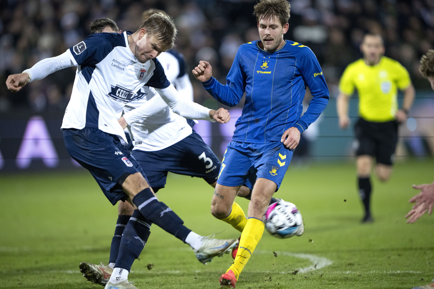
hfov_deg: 5.2
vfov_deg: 3.4
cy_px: 144
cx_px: 217
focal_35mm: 400
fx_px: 4822
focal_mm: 400
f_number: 2.8
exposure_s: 1/1250
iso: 4000
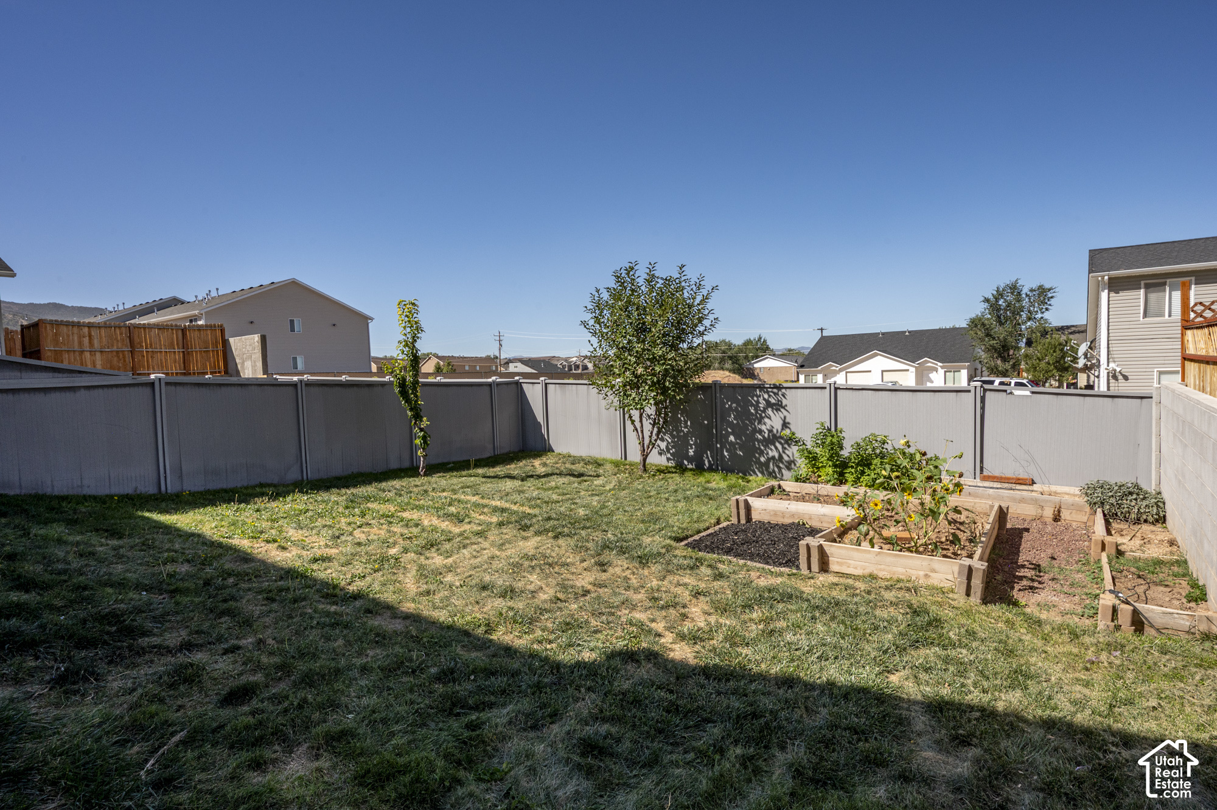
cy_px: 405
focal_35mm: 19
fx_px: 642
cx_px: 608
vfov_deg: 64.5
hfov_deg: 86.9
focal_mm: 19
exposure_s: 1/500
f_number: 13
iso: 400
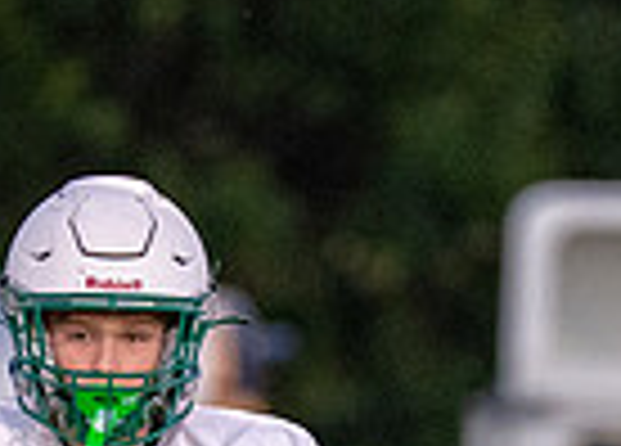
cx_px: 335
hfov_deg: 1.4
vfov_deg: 1.0
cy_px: 666
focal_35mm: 1459
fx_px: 25770
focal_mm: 200
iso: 2000
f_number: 2.8
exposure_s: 1/1250
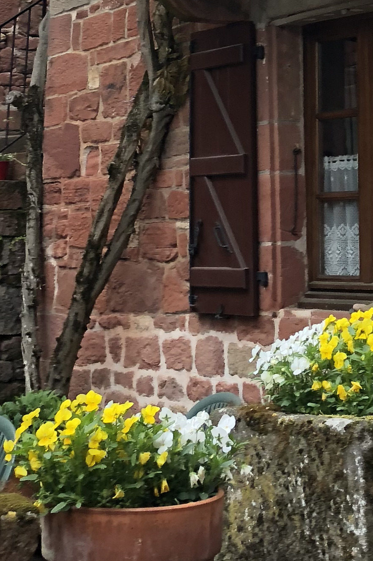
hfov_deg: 15.4
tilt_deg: +21.8
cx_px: 316
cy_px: -208
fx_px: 1368
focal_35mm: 88
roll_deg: +1.3
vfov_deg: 20.7
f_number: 1.8
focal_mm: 4
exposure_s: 1/258
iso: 20
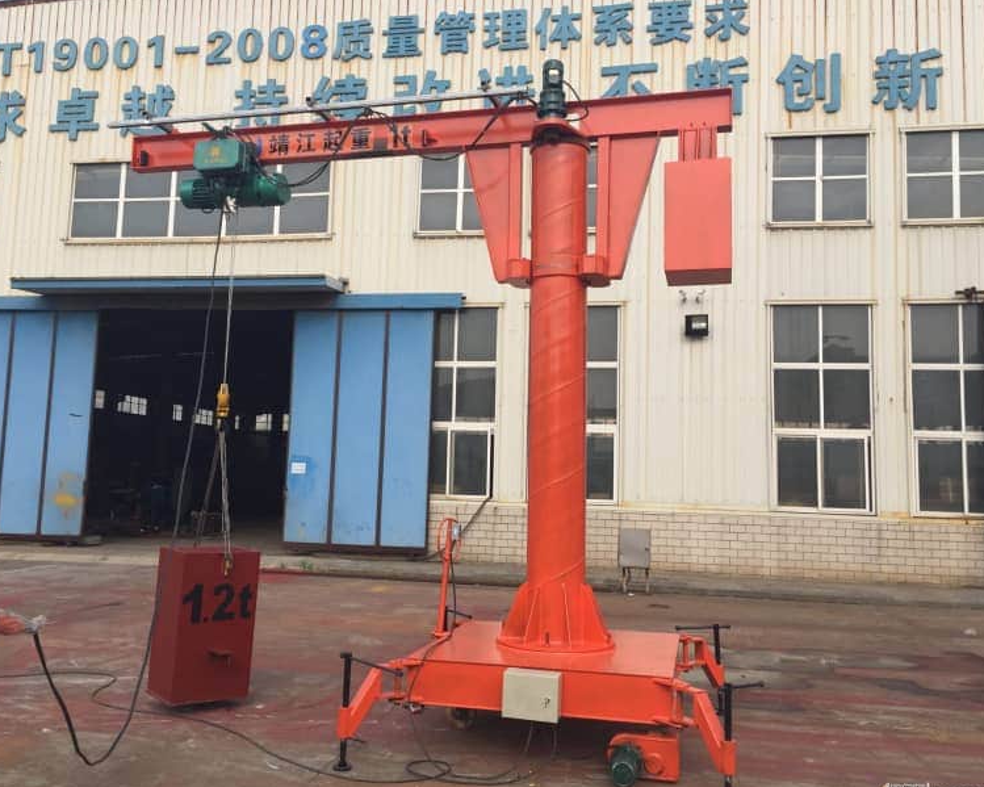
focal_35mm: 31
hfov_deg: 57.2
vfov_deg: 47.1
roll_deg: -2.8
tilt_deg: +7.2
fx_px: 903
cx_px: 480
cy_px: 399
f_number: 2.2
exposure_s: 1/1130
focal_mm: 4.15
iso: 32
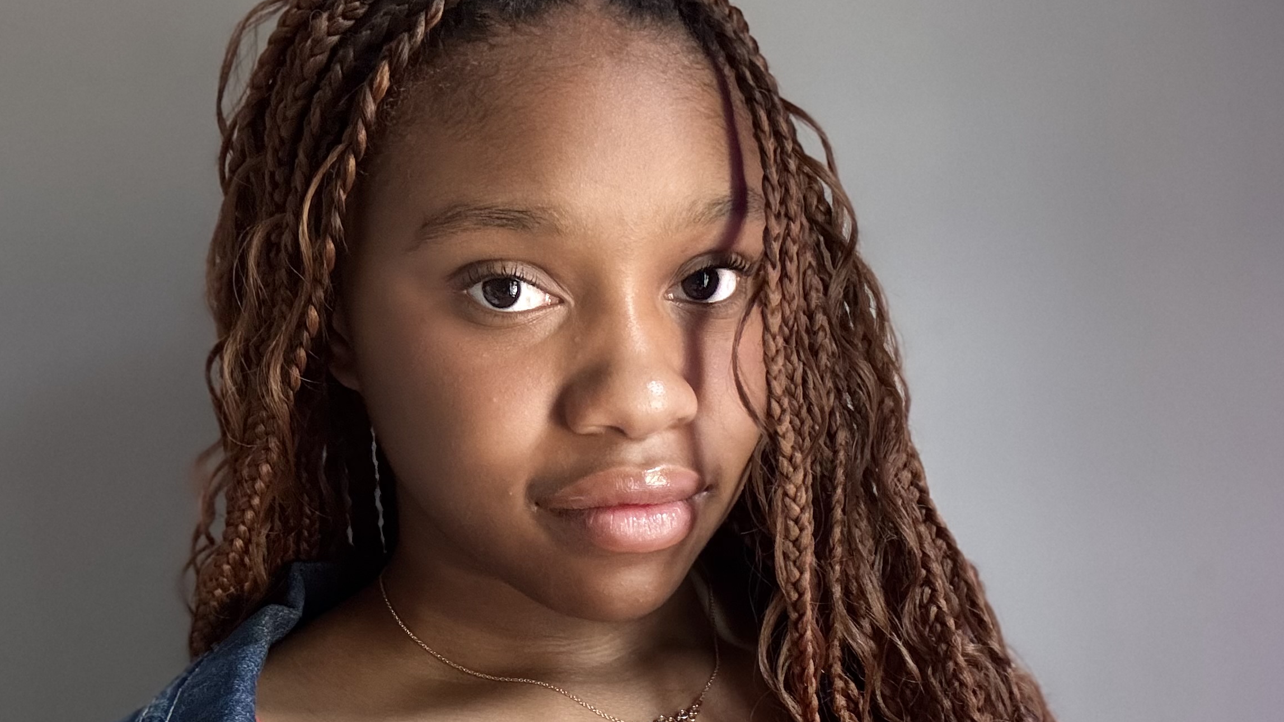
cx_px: 645
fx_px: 1498
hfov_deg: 46.4
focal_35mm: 44
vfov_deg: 26.0
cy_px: 677
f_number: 1.9
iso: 400
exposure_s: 1/34
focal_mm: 2.69
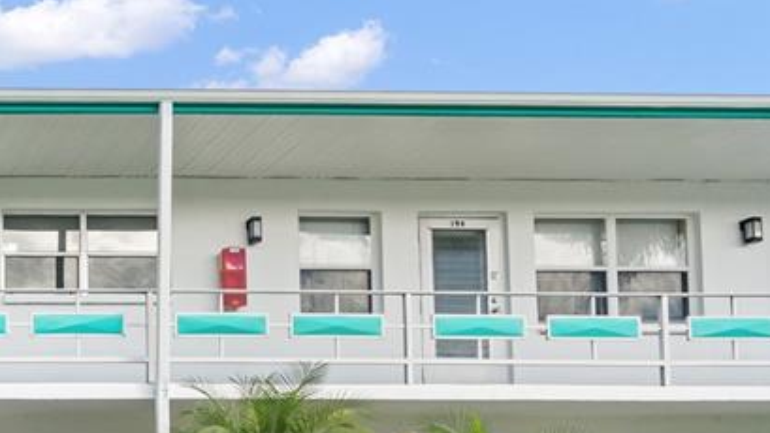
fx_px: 857
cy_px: 460
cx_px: -152
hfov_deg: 37.0
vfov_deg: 26.4
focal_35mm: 42
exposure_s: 1/750
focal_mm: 16
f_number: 16
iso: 3200
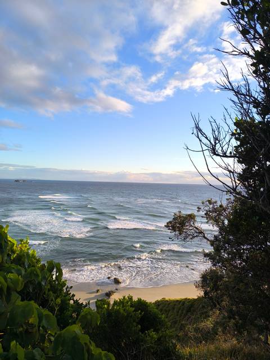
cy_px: 180
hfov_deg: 58.9
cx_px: 135
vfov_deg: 73.9
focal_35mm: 23
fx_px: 239
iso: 50
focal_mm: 6.14
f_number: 1.65
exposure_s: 1/250
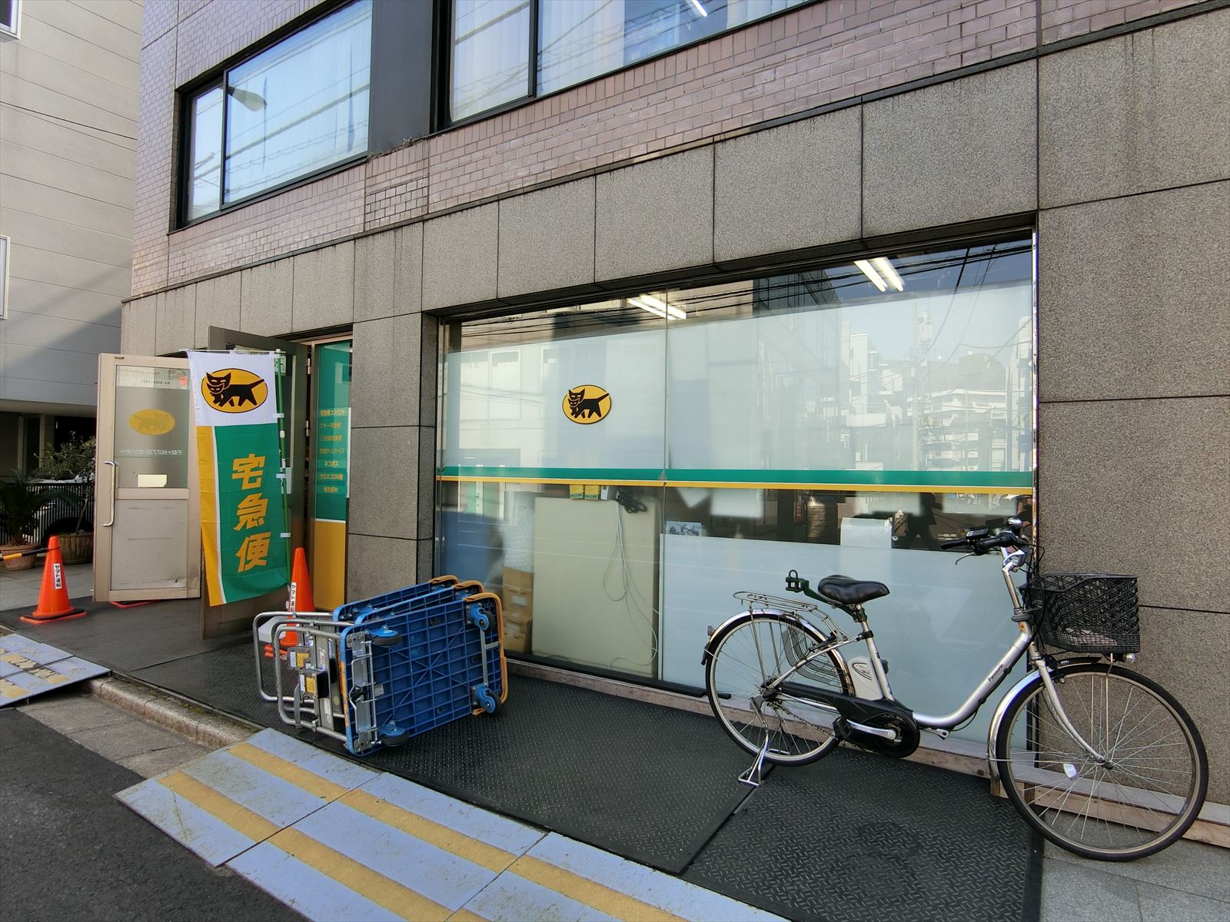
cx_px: 615
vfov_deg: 68.7
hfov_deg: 84.7
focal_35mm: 19
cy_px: 461
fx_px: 675
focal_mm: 4.06
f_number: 2.7
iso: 80
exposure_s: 1/320
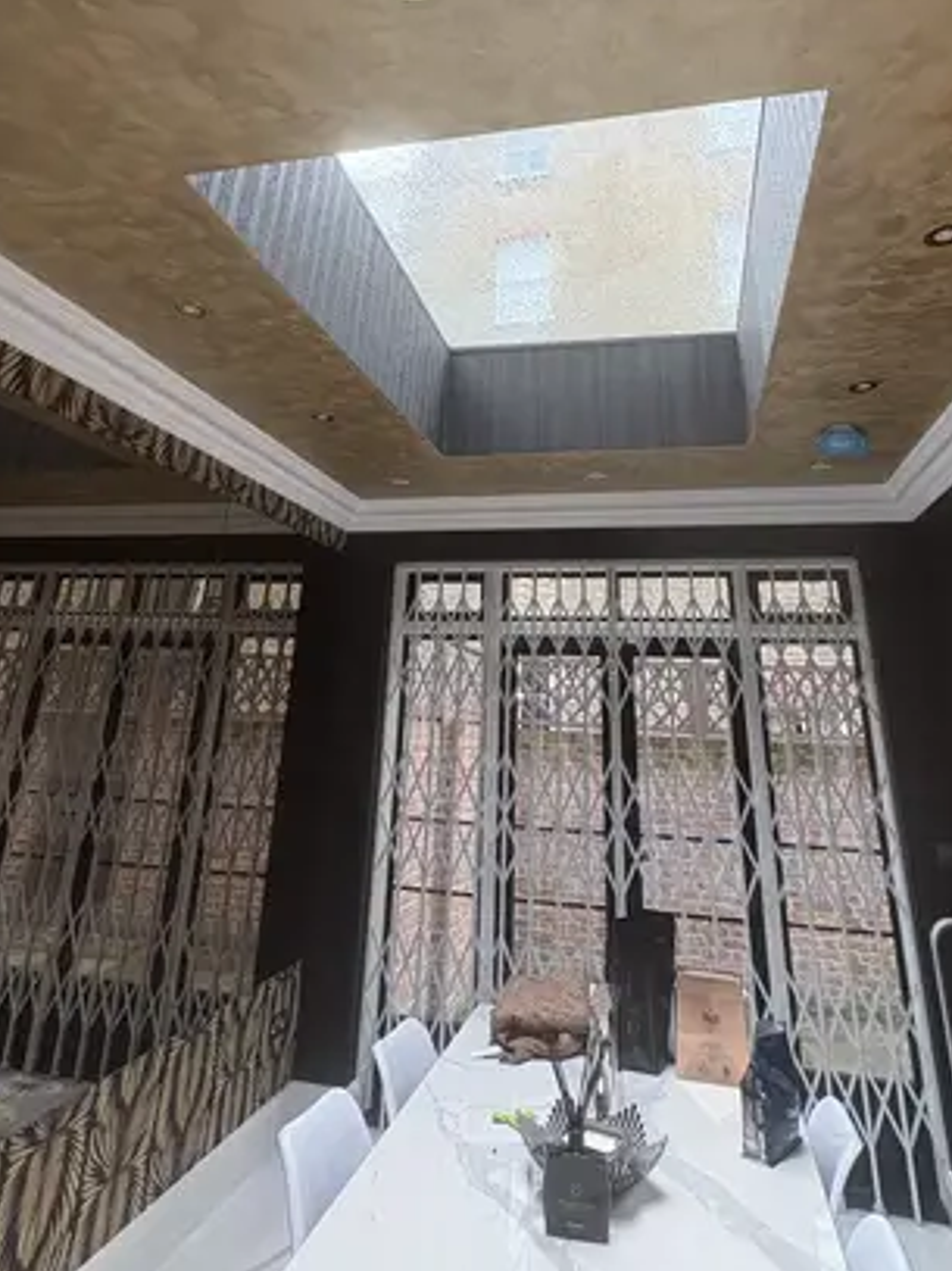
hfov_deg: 61.1
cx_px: 484
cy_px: 372
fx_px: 807
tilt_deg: +23.0
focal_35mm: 22
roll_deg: -1.7
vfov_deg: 72.8
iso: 200
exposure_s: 1/100
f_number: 2.2
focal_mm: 2.22
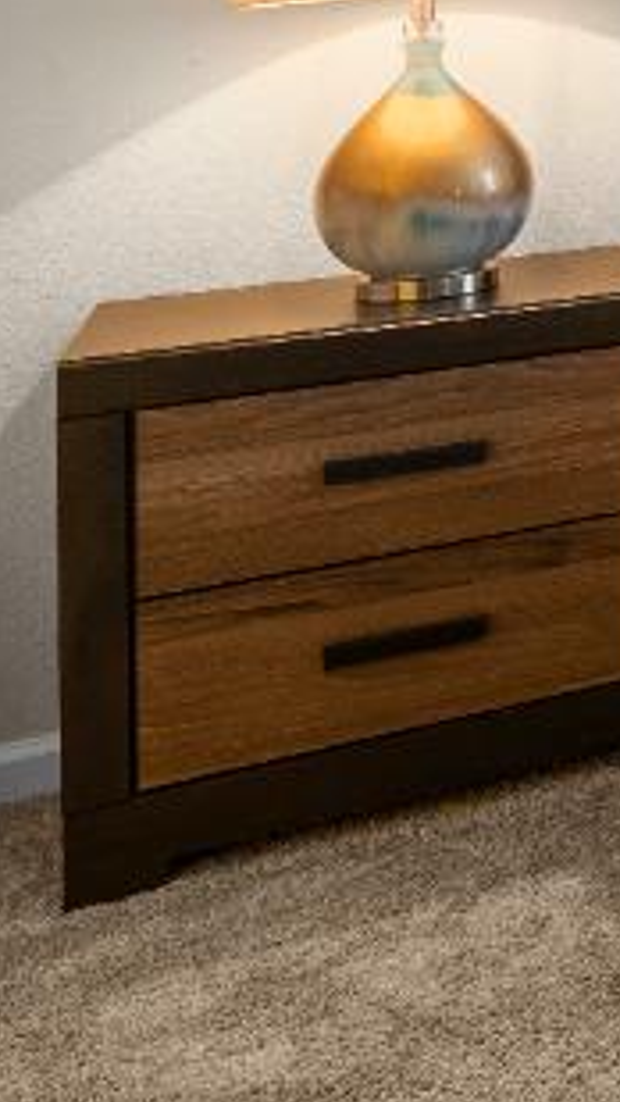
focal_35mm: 61
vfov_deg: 31.2
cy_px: -59
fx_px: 1781
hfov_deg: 11.8
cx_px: 1799
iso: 320
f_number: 7.1
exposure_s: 1
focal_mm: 12
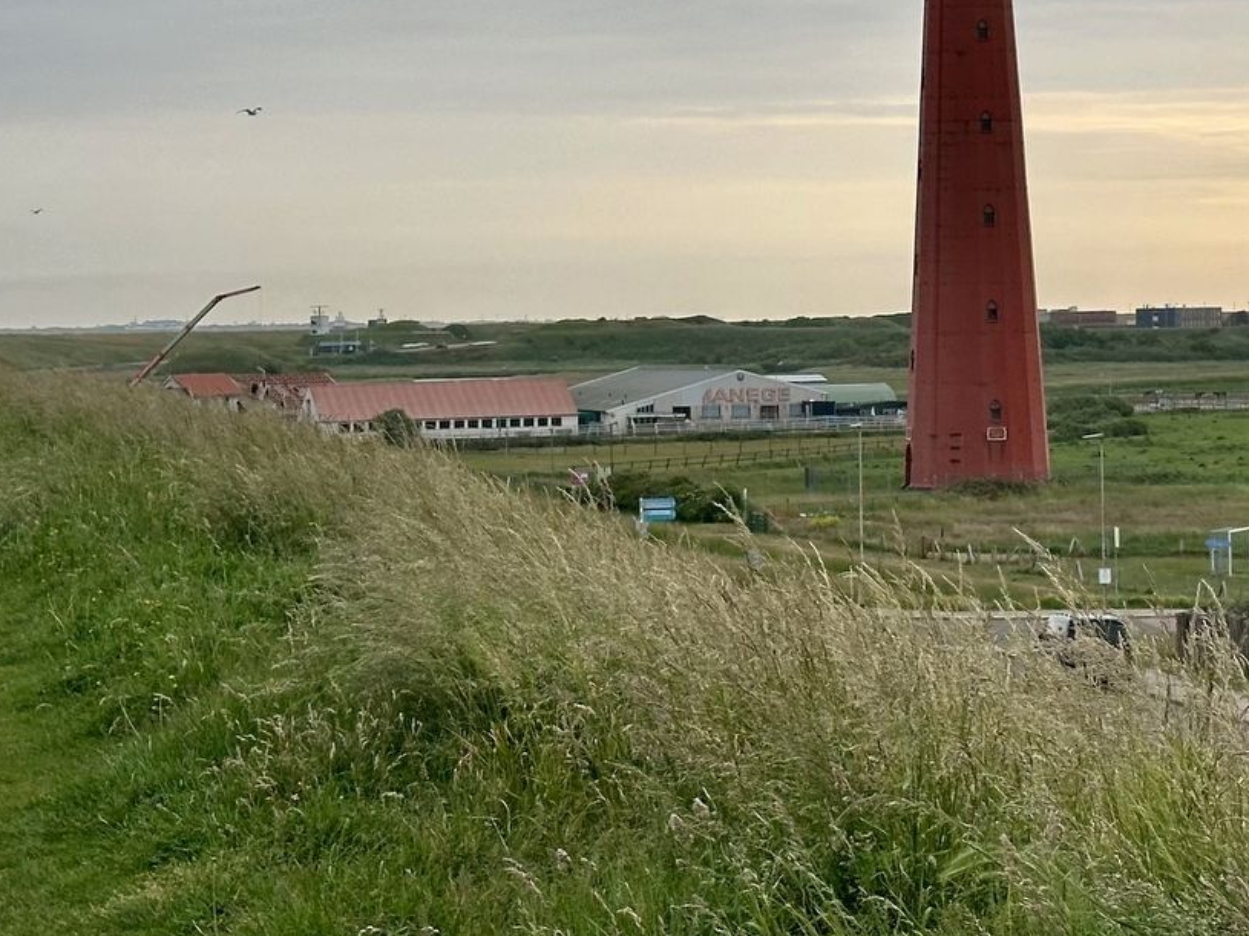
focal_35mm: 106
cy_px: 245
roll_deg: +0.5
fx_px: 3824
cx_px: 916
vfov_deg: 13.9
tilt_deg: +0.9
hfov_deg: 18.4
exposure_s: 1/903
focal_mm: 6.86
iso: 64
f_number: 1.78
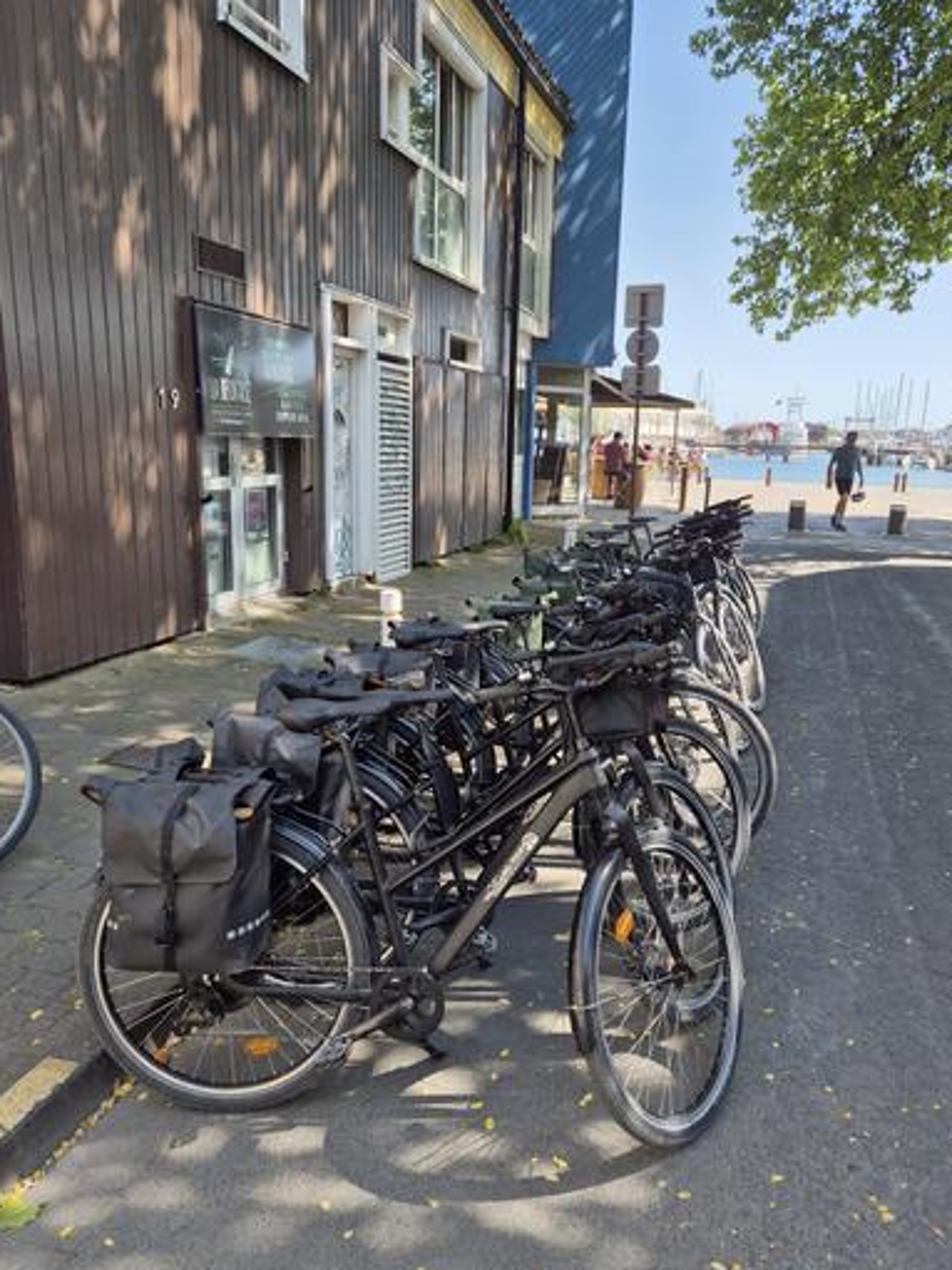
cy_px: 681
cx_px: 534
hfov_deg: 51.2
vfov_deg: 65.3
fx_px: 990
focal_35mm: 27
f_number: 1.8
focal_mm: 5.4
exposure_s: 1/906
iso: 25
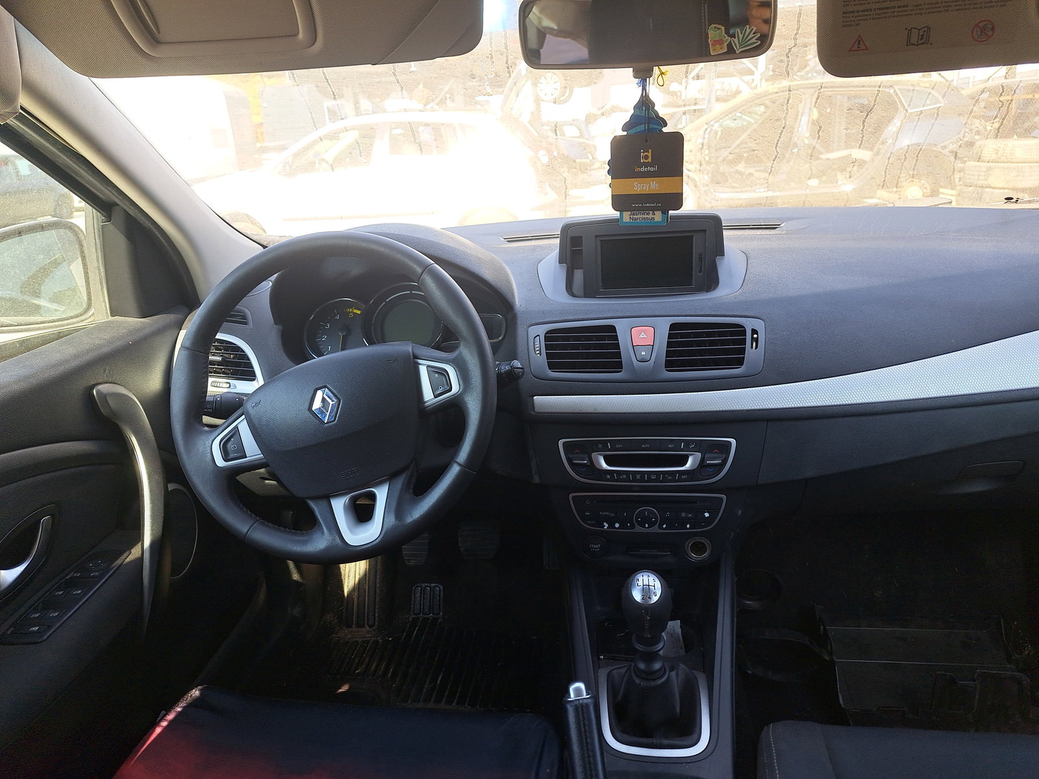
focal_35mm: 24
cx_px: 520
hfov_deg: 71.6
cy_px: 390
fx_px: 720
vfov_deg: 56.8
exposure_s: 1/141
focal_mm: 5.23
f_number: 1.8
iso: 50
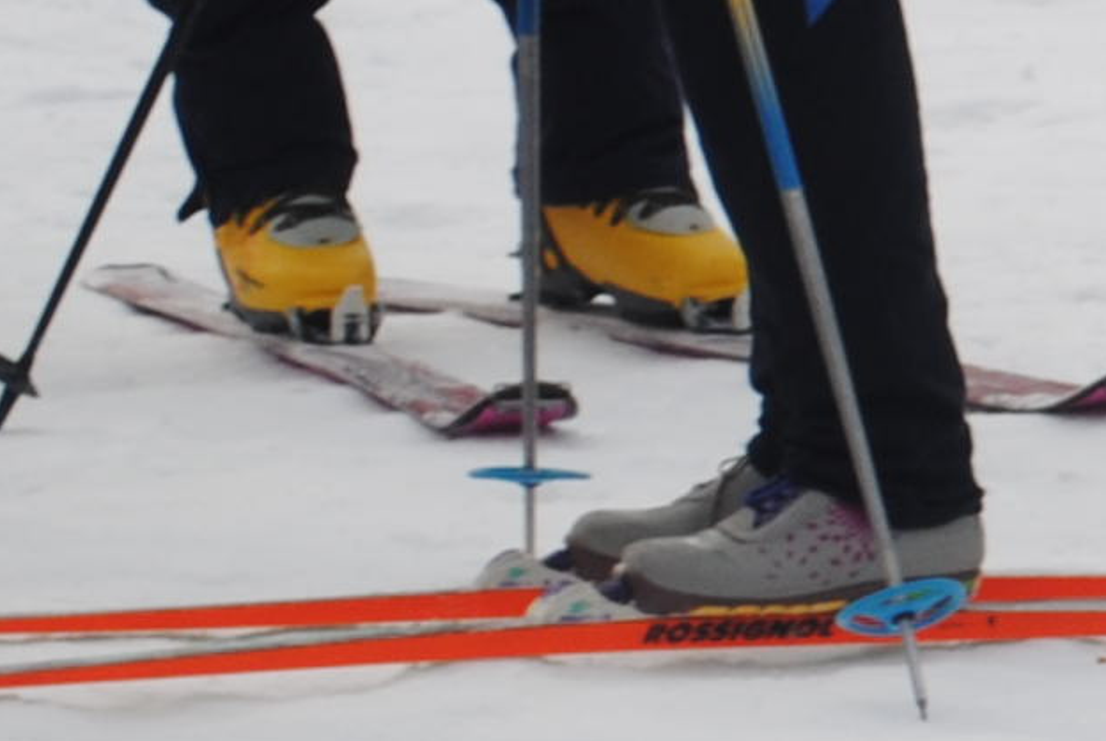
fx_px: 15755
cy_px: -85
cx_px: 3256
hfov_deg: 3.9
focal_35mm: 512
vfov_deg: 2.7
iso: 100
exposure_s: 1/250
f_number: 8
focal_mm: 55
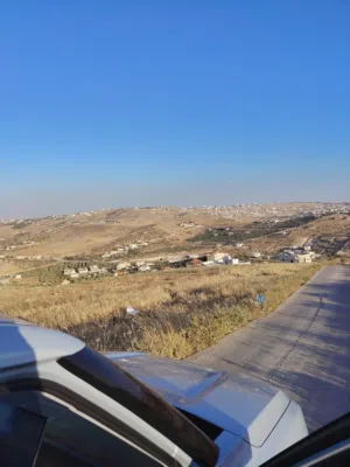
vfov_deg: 71.6
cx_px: 175
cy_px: 234
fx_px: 324
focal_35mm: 24
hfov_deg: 56.8
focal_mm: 5.25
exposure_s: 1/1002
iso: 120
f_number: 1.75
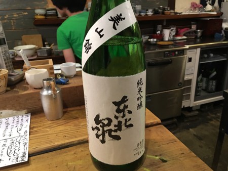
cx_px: 114
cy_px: 86
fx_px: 191
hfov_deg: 61.6
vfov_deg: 48.3
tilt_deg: -20.5
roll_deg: +1.8
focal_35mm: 29
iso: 100
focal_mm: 4.15
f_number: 2.2
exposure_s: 1/10
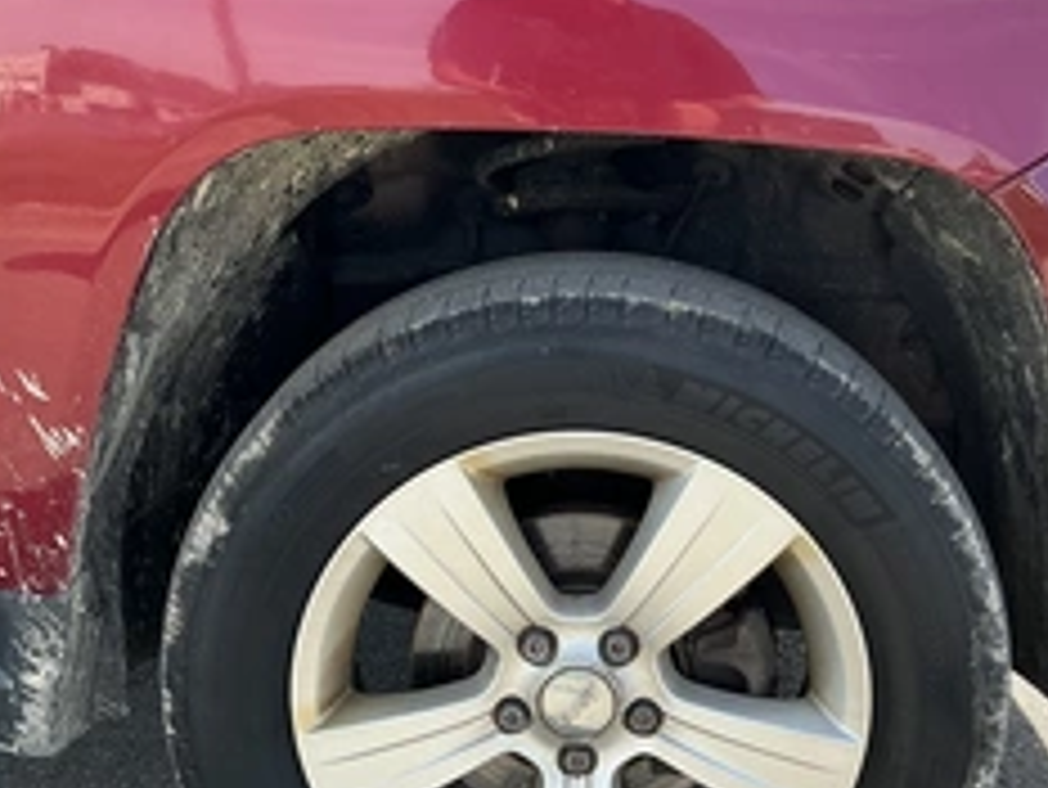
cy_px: 581
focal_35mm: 48
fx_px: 1454
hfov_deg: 39.6
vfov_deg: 29.9
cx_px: 513
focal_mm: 3
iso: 25
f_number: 1.8
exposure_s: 1/358
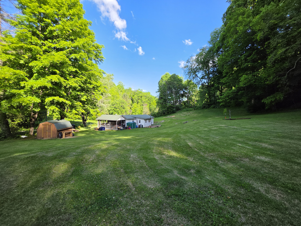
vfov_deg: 89.9
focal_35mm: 13
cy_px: 113
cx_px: 150
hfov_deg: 106.2
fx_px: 113
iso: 32
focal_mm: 2.2
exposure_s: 1/788
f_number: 1.9
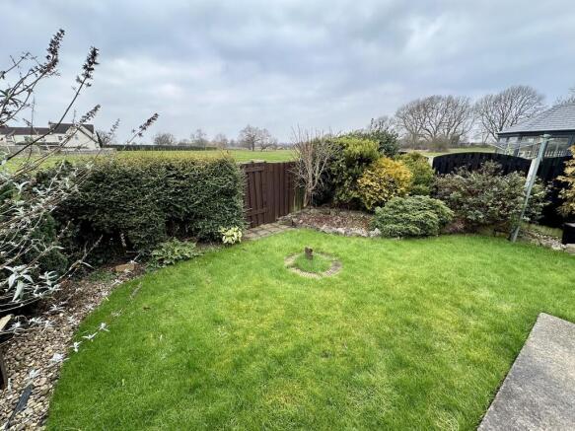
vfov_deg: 85.7
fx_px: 233
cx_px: 288
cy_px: 216
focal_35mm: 14
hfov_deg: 102.1
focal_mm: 2.22
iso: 40
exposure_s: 1/103
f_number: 2.2
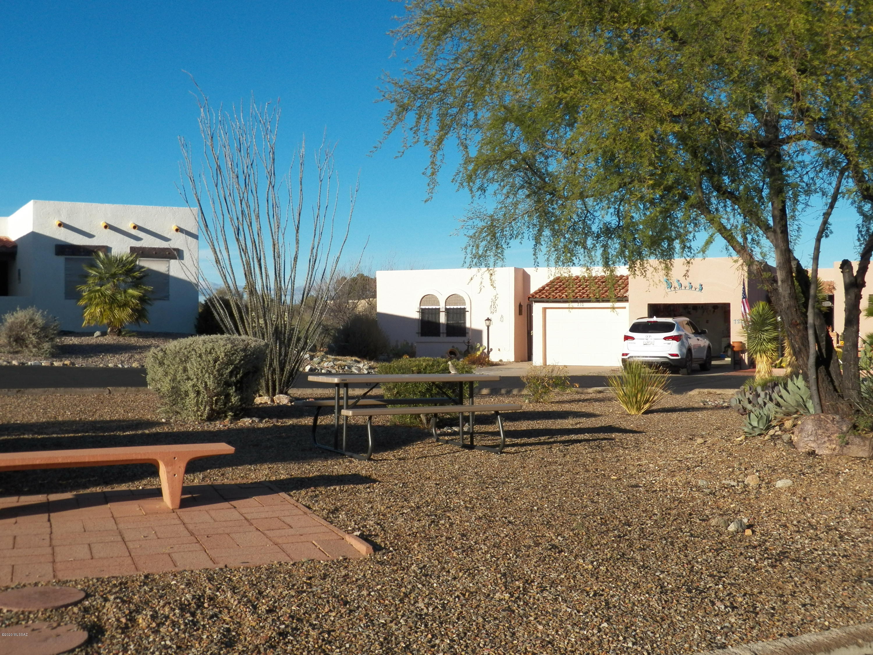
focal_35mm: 40
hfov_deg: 46.8
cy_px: 328
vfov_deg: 36.0
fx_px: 1009
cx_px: 436
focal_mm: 7.1
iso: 125
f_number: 4.5
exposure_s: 1/1250
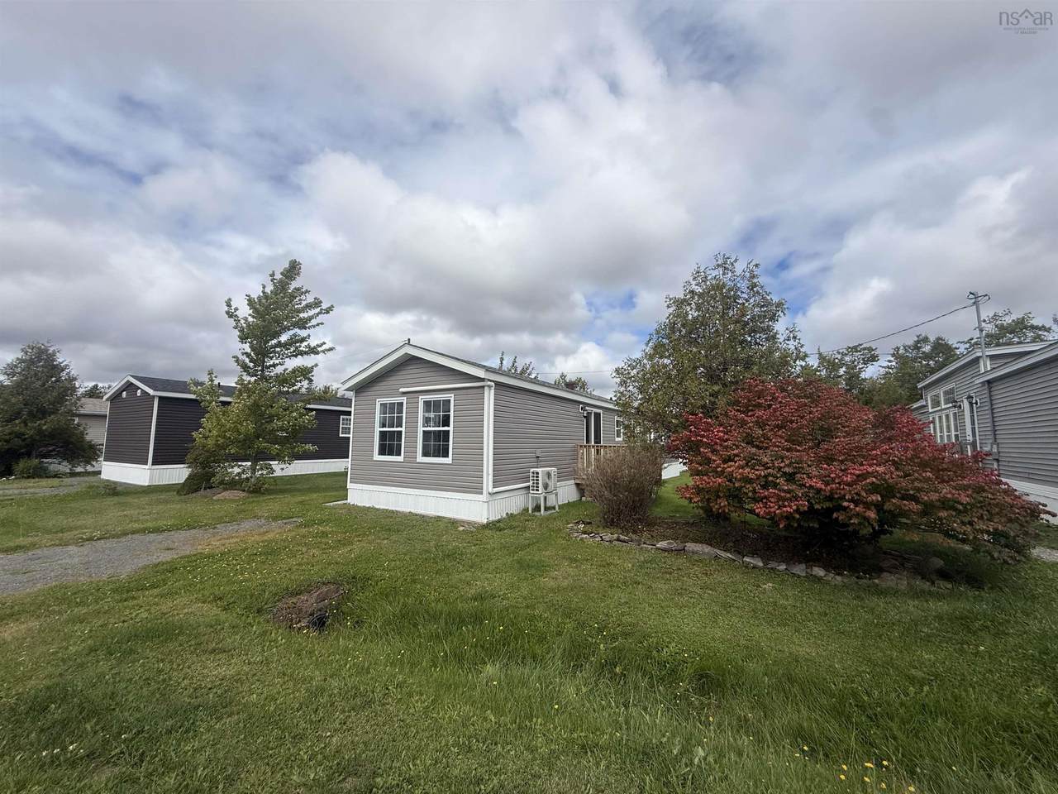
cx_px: 529
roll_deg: -0.6
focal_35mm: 14
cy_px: 397
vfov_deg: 85.7
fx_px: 428
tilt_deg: +6.8
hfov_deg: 102.1
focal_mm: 2.22
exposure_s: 1/2611
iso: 50
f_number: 2.2
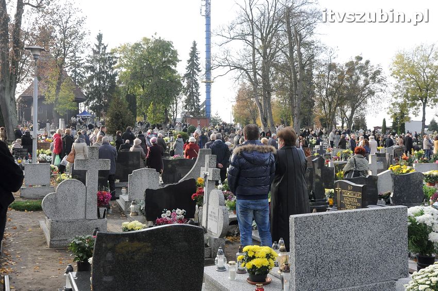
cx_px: 219
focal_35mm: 38
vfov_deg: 35.4
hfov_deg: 51.3
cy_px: 146
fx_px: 456
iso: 800
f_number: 9
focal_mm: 25
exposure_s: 1/320
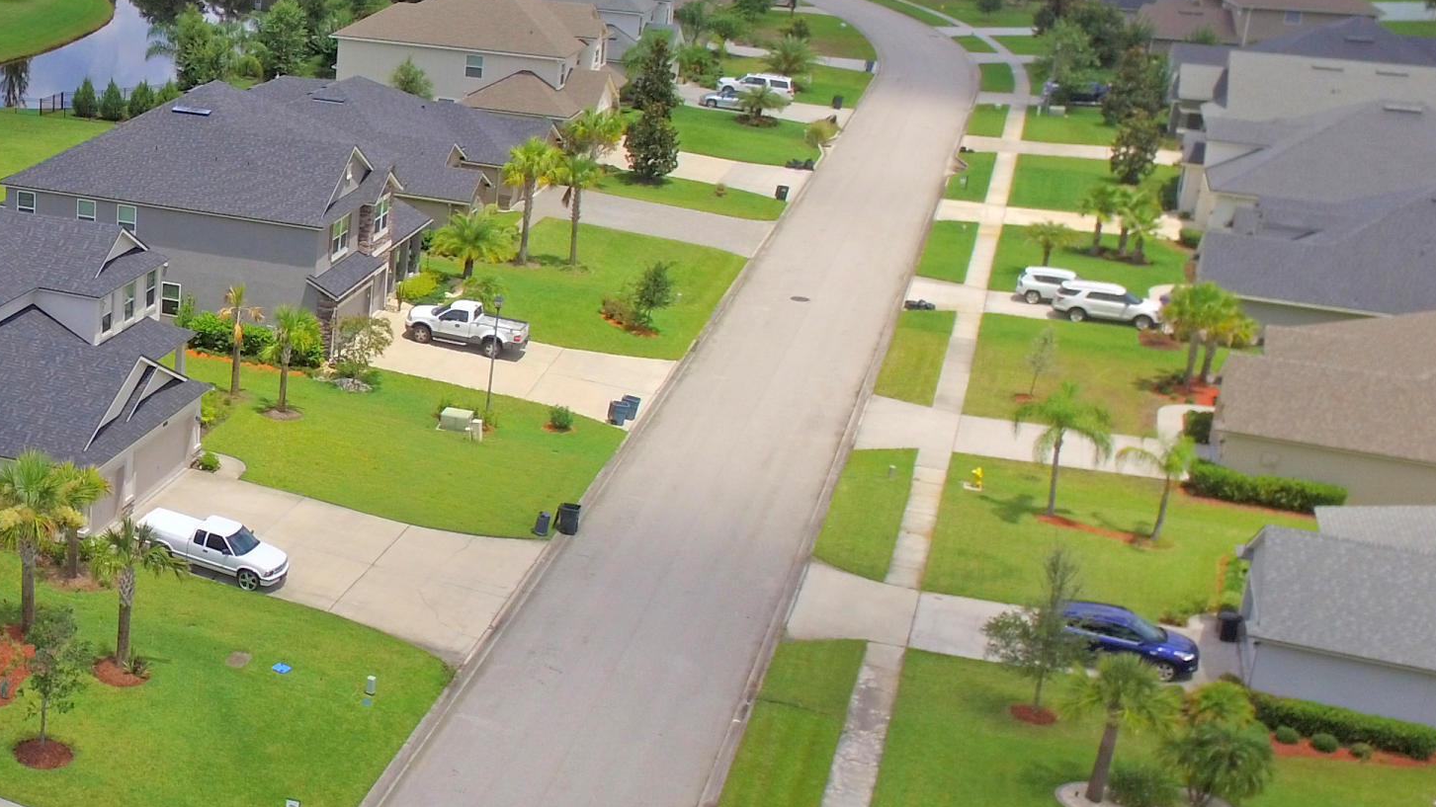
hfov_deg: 40.6
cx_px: 47
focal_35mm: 45
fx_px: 1713
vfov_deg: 26.5
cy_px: 340
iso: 100
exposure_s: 1/1070
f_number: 2.8
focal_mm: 3.61
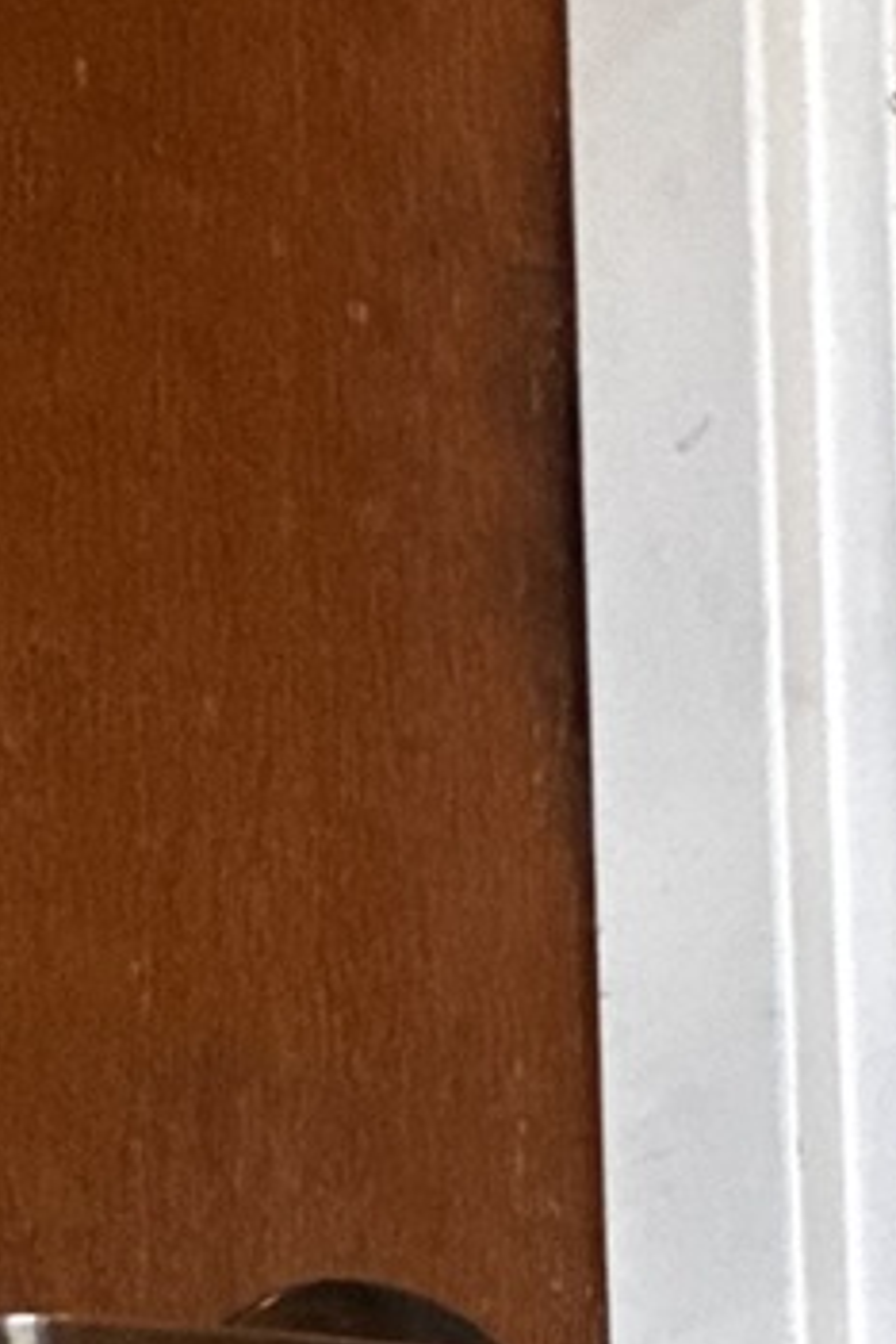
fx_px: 3173
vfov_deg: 18.8
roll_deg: +0.4
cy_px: 2370
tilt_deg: +0.8
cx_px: 2608
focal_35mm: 85
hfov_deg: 11.1
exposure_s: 1/99
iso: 160
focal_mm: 2.22
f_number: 2.2
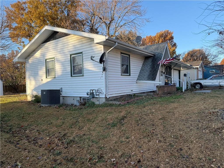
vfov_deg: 56.8
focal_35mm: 24
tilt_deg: -1.8
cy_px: 84
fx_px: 155
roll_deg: +1.8
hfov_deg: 71.6
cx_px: 112
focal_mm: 6.76
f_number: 1.78
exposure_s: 1/1139
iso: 80
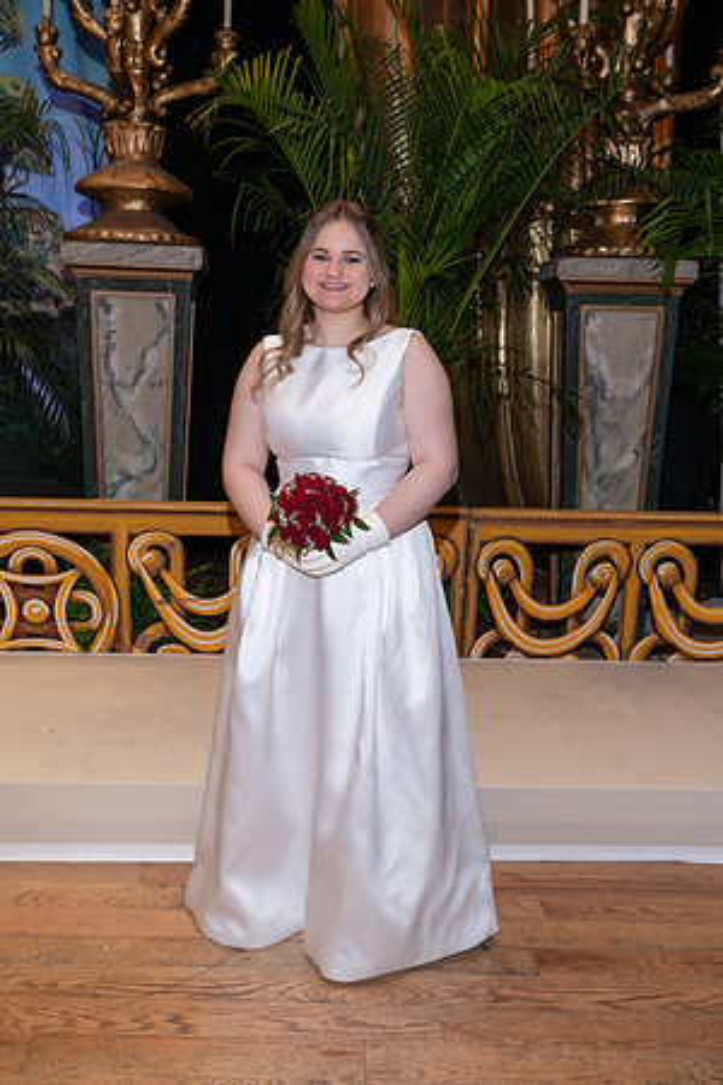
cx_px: 362
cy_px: 542
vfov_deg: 50.7
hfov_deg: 35.1
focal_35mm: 38
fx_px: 1145
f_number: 5.6
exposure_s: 1/50
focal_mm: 38
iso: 400
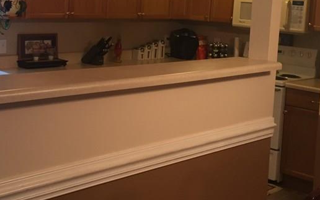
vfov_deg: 21.1
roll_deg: -4.2
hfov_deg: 33.1
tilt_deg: -4.7
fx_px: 532
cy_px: 41
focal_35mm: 61
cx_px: 104
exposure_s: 1/30
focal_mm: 4.15
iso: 80
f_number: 2.2
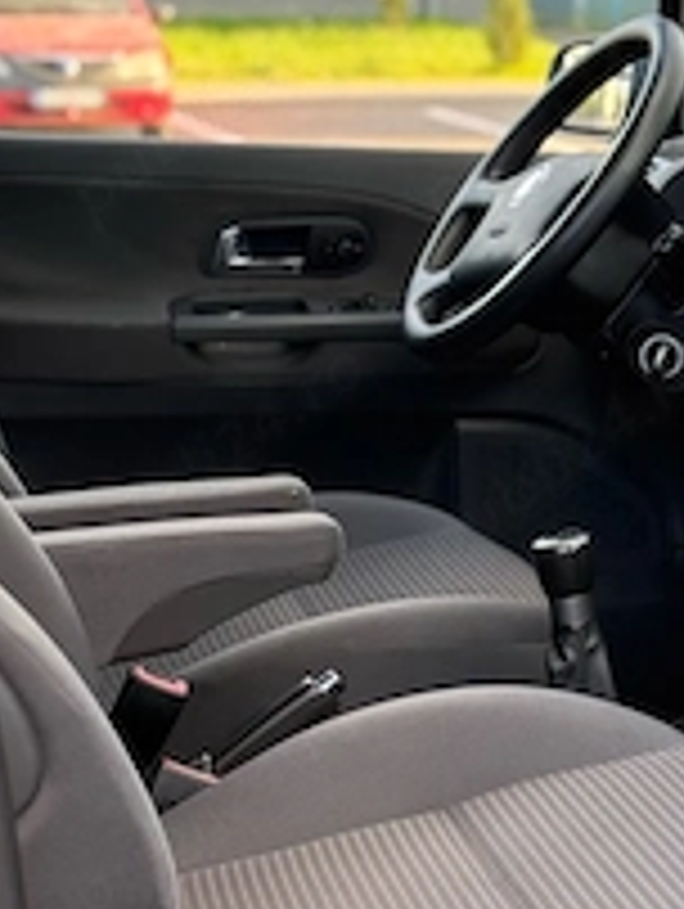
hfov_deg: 15.4
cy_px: 513
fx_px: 2498
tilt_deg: -13.3
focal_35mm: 95
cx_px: 657
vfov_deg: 20.6
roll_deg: -1.6
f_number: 1.78
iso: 80
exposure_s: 1/125
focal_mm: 6.76
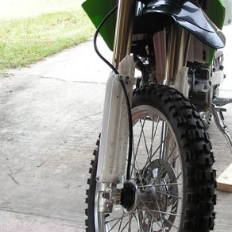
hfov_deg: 25.5
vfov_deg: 25.6
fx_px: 508
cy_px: 85
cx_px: 164
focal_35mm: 67
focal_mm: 6
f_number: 3.2
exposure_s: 1/60
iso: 64
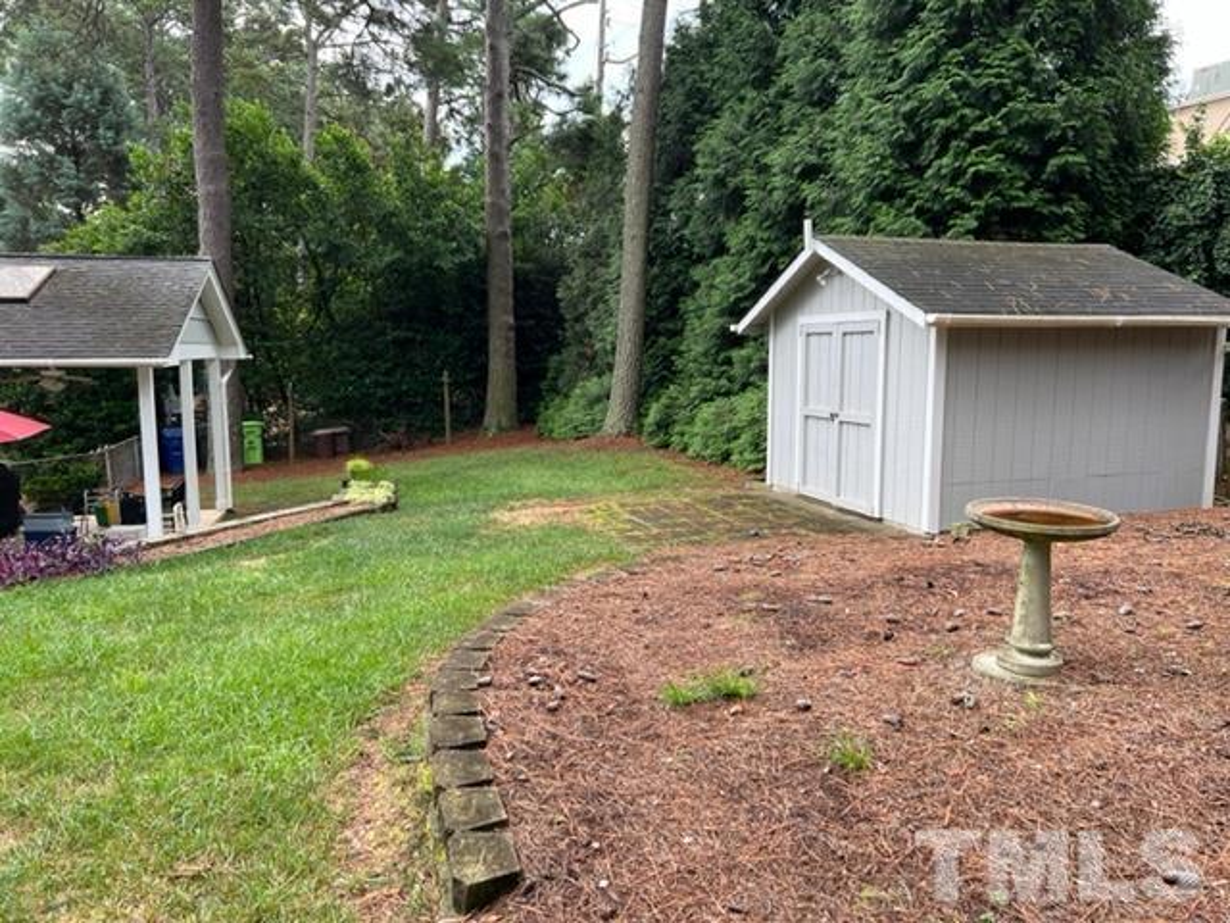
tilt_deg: -7.5
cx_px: 615
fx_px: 924
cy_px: 462
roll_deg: -0.1
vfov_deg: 53.1
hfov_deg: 67.3
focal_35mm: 26
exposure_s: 1/374
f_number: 1.5
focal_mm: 5.7
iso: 50
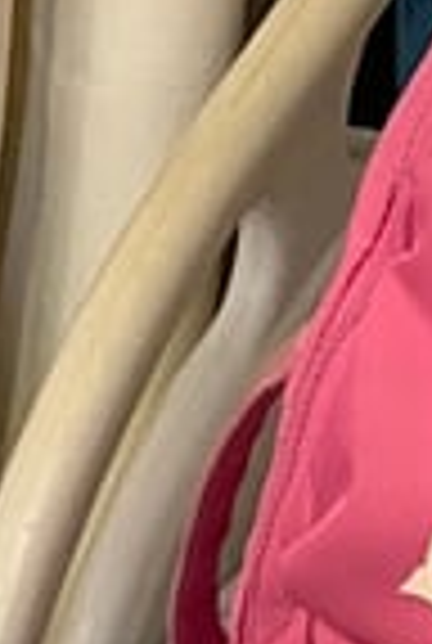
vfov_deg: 8.6
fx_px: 3457
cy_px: 2029
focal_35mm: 193
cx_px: -1238
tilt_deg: -47.3
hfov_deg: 6.1
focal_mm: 5.1
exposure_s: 1/30
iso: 500
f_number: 1.6
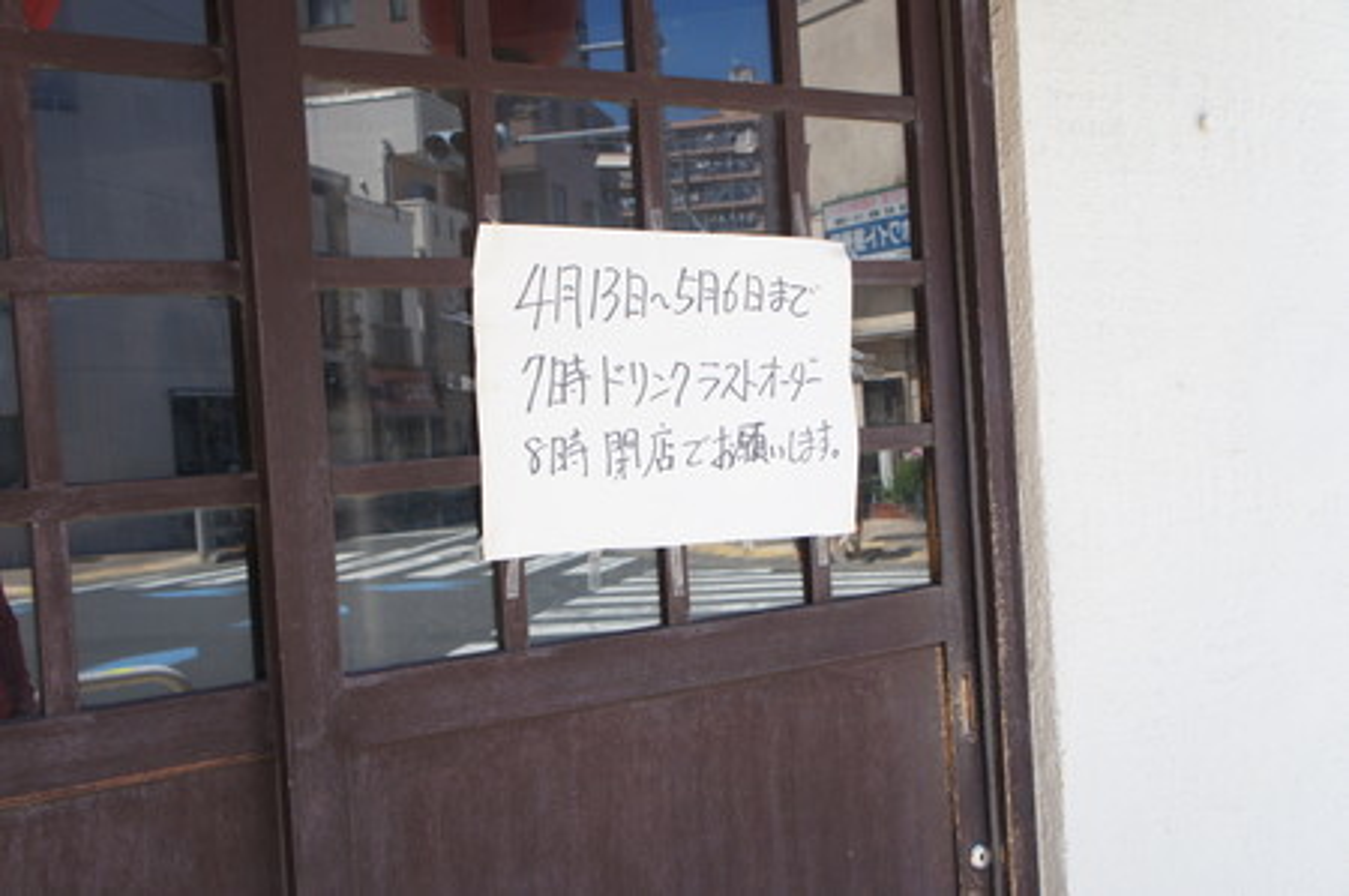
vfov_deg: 34.1
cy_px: 448
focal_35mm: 39
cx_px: 674
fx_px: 1460
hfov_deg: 49.6
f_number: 6.3
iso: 200
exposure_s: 1/160
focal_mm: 26
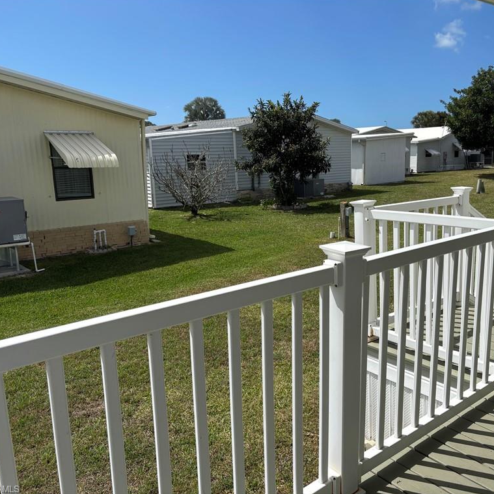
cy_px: 245
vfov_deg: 52.5
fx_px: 501
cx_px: 305
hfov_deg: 52.1
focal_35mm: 31
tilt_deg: -11.5
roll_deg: +1.1
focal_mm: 5.96
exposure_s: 1/5952
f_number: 1.6
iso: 50
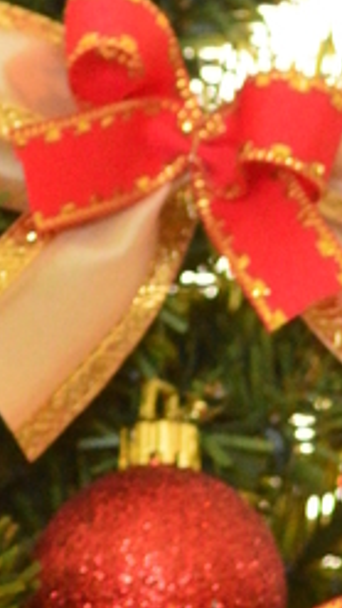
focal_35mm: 305
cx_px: 66
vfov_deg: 7.1
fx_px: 4915
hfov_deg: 4.0
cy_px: 310
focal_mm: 40
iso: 2200
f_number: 5.6
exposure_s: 1/60
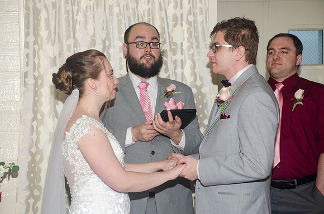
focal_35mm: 87
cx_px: 162
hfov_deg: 23.4
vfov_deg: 15.6
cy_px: 107
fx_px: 781
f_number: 5.6
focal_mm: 58
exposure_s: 1/60
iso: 400
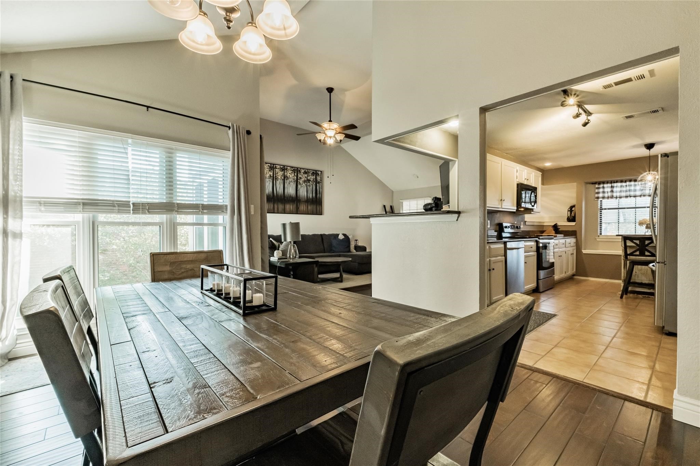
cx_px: 350
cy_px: 233
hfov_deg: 100.4
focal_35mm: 15
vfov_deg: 77.3
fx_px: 292
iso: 800
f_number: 9
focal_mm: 10
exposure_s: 1/10
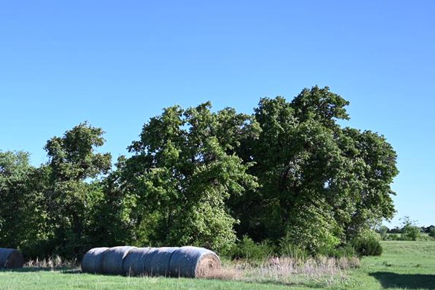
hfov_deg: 44.3
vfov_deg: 31.7
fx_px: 507
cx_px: 90
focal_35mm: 42
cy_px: 185
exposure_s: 1/500
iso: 100
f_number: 4
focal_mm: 24
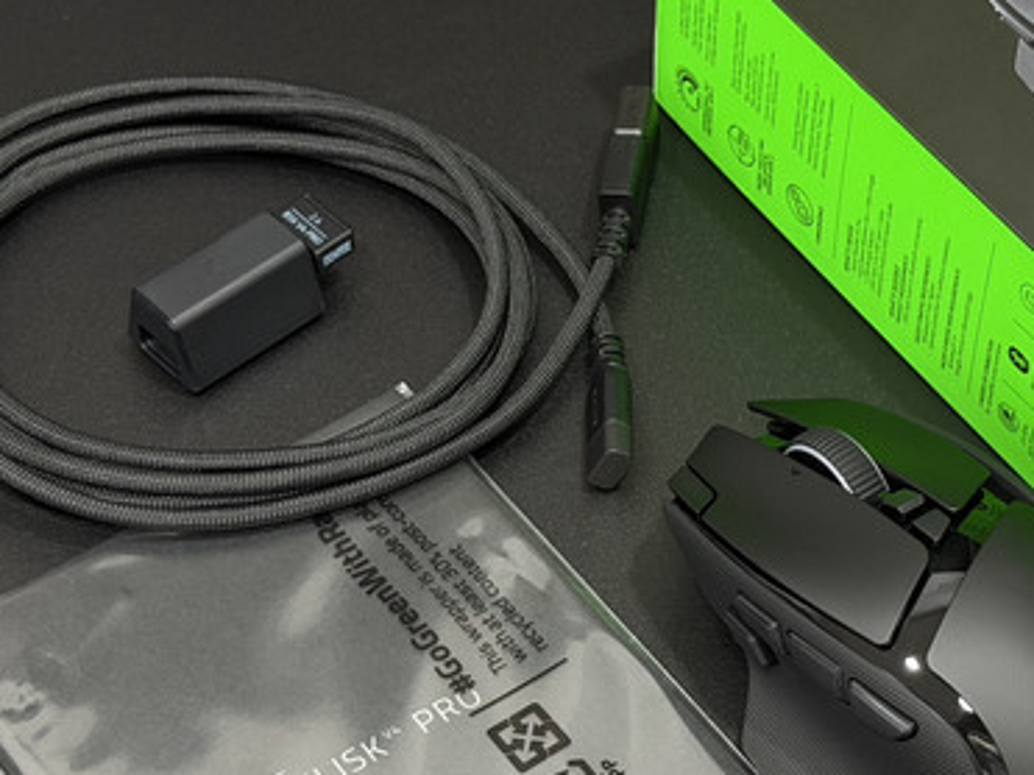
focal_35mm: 101
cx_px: 778
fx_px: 3016
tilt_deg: -50.6
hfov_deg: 19.3
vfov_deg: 14.6
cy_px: 456
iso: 250
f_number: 1.78
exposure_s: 1/60
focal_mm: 6.76
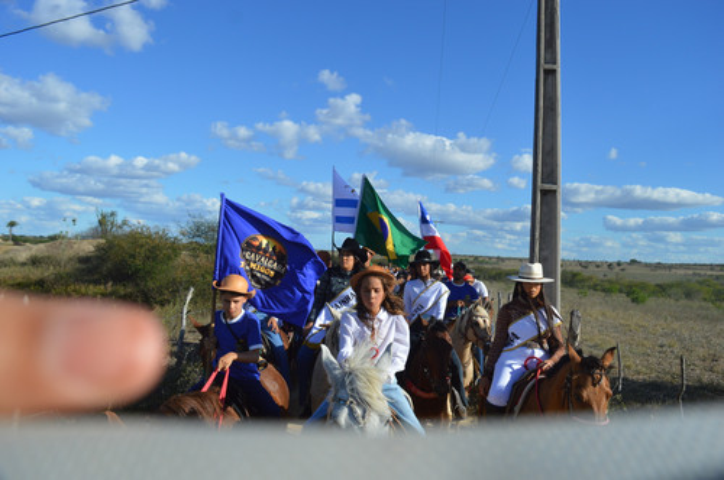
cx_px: 362
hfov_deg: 62.0
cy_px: 240
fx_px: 603
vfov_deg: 43.5
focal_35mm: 30
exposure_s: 1/2000
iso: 400
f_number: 7.1
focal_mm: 20
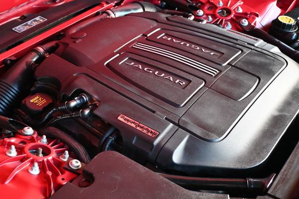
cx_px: 151
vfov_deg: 27.9
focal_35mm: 48
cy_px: 101
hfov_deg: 40.9
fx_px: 401
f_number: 4.5
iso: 4000
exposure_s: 1/60
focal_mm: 27.5
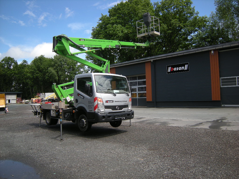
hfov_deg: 63.4
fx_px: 193
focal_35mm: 28
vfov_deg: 49.7
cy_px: 90
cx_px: 120
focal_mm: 4.7
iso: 64
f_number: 5.6
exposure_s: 1/178
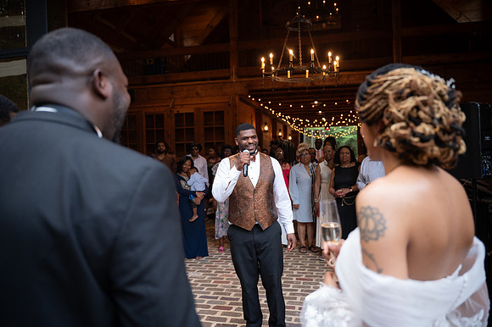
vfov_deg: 44.9
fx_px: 396
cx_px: 246
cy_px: 164
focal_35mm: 29
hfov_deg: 63.7
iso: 800
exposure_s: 1/250
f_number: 2.8
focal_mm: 29
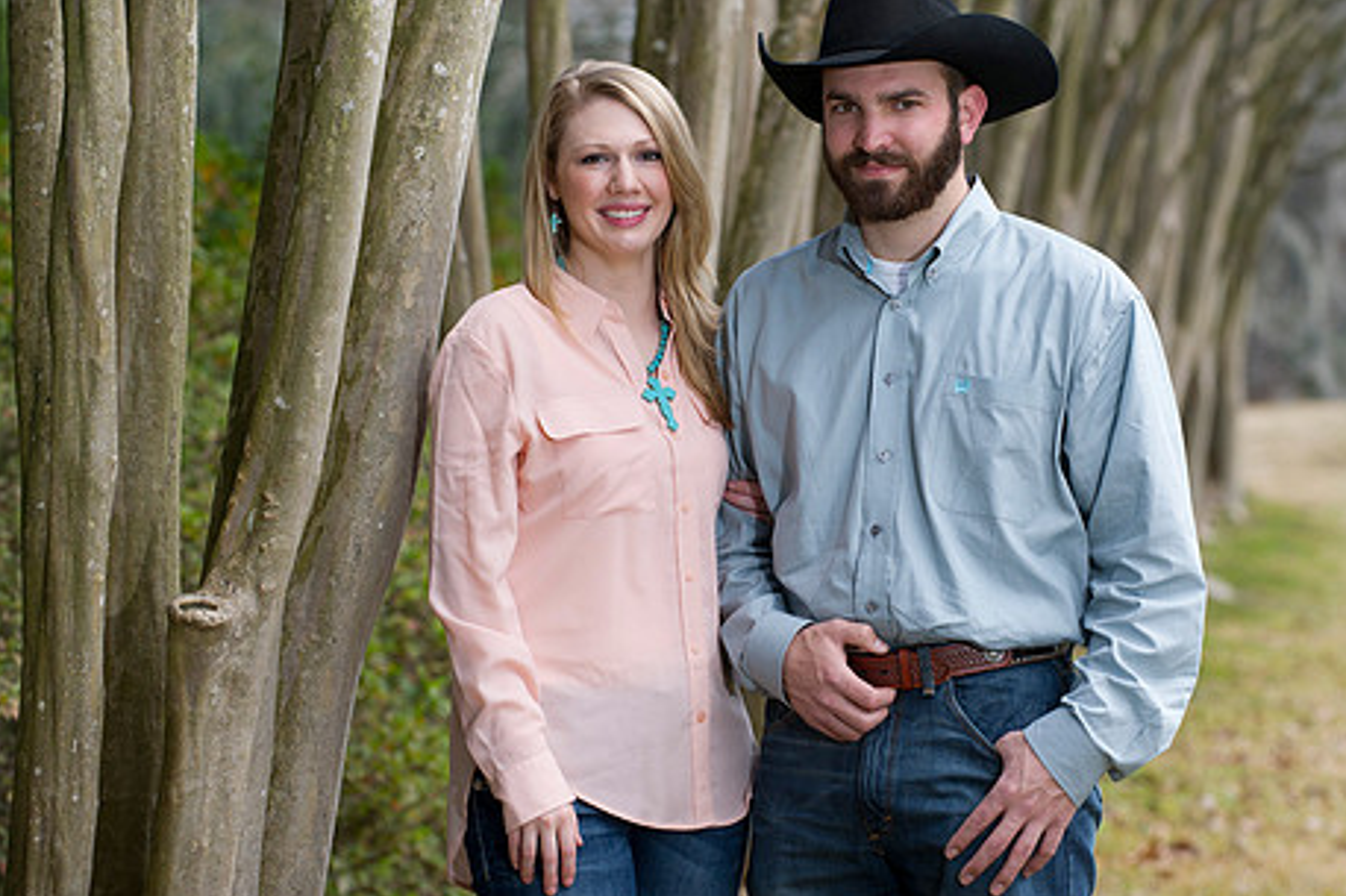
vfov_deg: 8.0
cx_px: 779
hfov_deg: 12.0
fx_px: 6391
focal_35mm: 171
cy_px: 373
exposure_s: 1/200
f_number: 4
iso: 250
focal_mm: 135
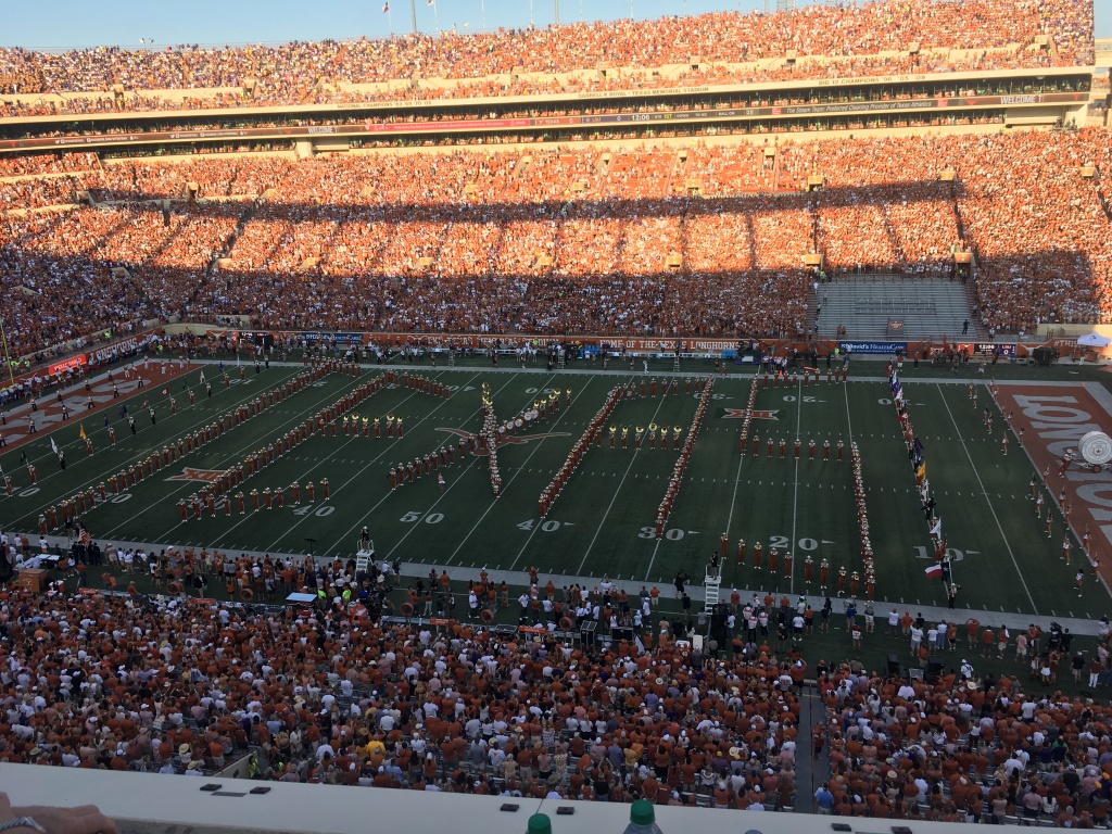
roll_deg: +3.1
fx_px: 932
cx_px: 556
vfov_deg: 48.2
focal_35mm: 29
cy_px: 417
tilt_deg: -18.1
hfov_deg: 61.7
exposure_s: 1/641
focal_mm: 4.15
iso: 25
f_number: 2.2
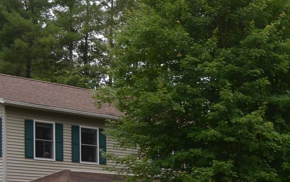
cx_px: 520
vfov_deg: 12.4
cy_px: 212
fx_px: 814
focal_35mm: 103
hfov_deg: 16.8
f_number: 5.6
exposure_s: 1/200
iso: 100
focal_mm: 18
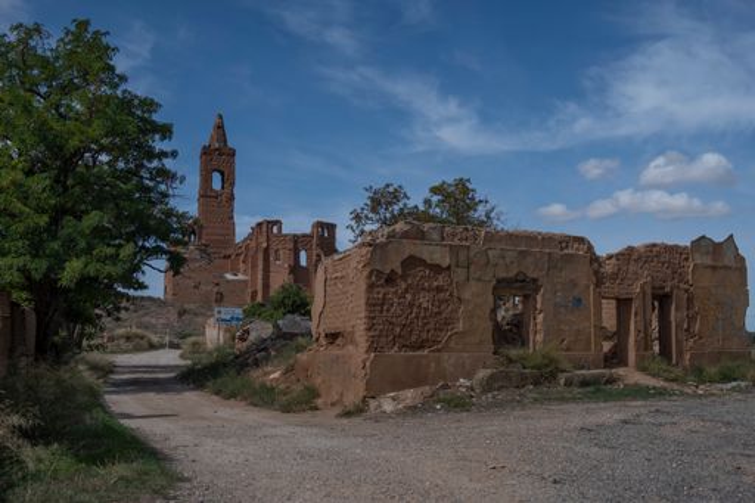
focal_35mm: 42
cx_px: 378
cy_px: 252
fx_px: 880
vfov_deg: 31.9
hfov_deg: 46.4
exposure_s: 1/250
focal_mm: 27.7
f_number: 4
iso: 100
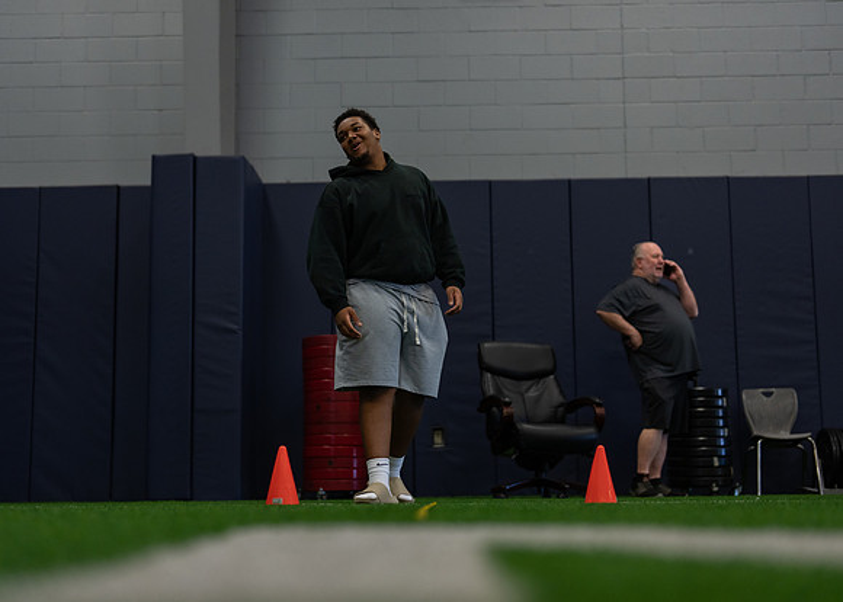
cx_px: 422
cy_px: 301
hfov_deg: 36.7
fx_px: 1271
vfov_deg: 26.6
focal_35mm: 53
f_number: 1.6
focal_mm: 50
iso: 1000
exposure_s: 1/1000
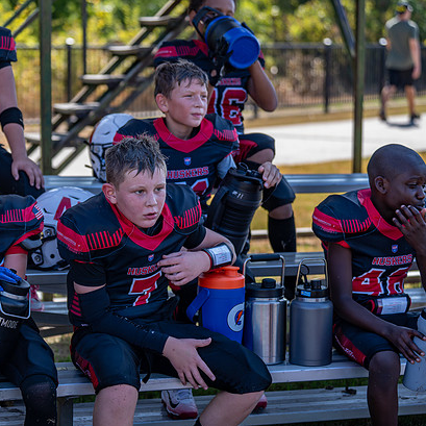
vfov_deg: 18.5
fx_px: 1309
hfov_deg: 18.4
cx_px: 136
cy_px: 214
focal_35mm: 94
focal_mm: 70
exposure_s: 1/800
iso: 160
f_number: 2.8
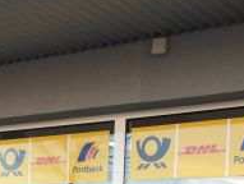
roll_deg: -2.3
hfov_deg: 20.1
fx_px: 685
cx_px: 161
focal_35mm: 97
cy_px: 299
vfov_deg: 14.0
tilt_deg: -2.4
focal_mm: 4.15
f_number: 2.2
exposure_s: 1/127
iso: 32
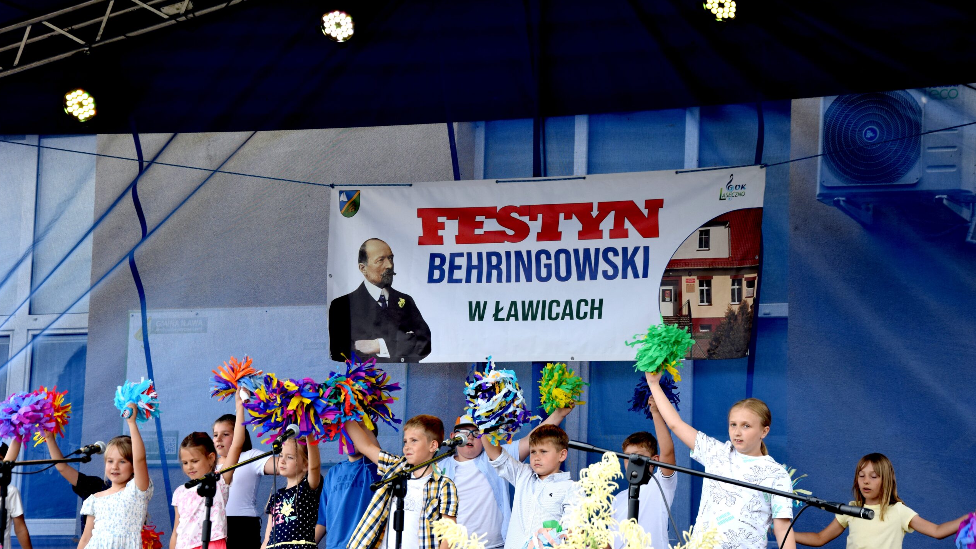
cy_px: 282
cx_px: 488
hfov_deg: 23.2
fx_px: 2381
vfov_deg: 13.2
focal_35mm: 92
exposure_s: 1/320
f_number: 5
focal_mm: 58
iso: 400
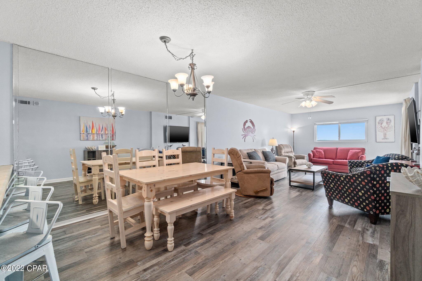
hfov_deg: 100.4
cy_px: 140
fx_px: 176
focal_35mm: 15
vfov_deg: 77.3
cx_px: 211
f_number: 8
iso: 800
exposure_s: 1/20
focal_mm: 10
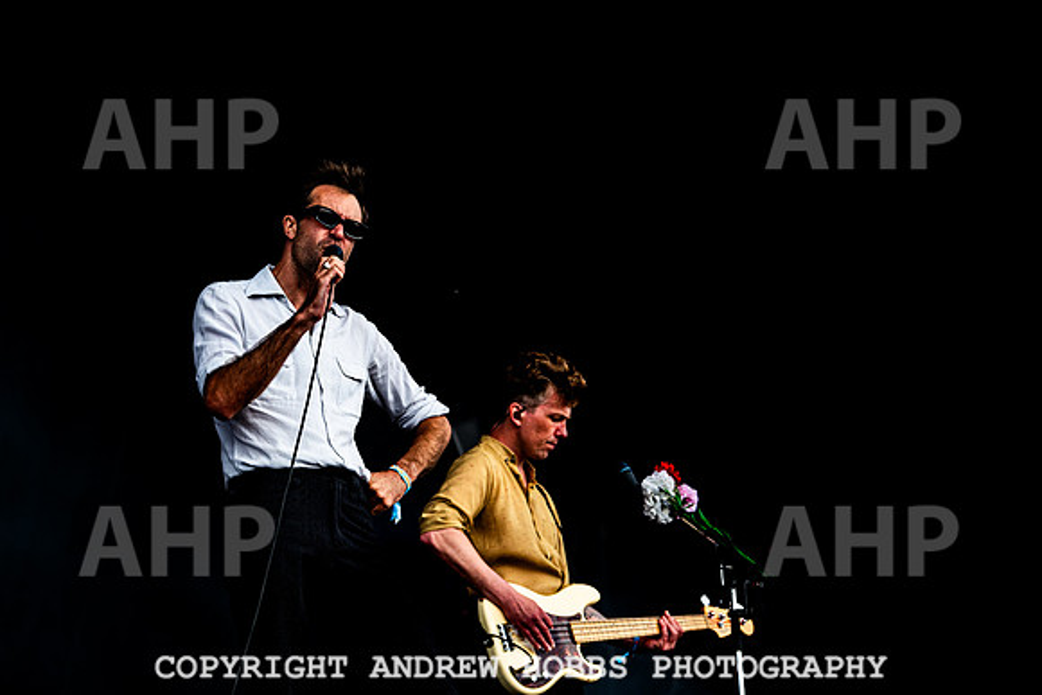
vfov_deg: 13.0
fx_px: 3040
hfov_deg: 19.5
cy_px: 348
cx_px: 521
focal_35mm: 105
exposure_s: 1/1000
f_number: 5
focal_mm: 105
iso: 250
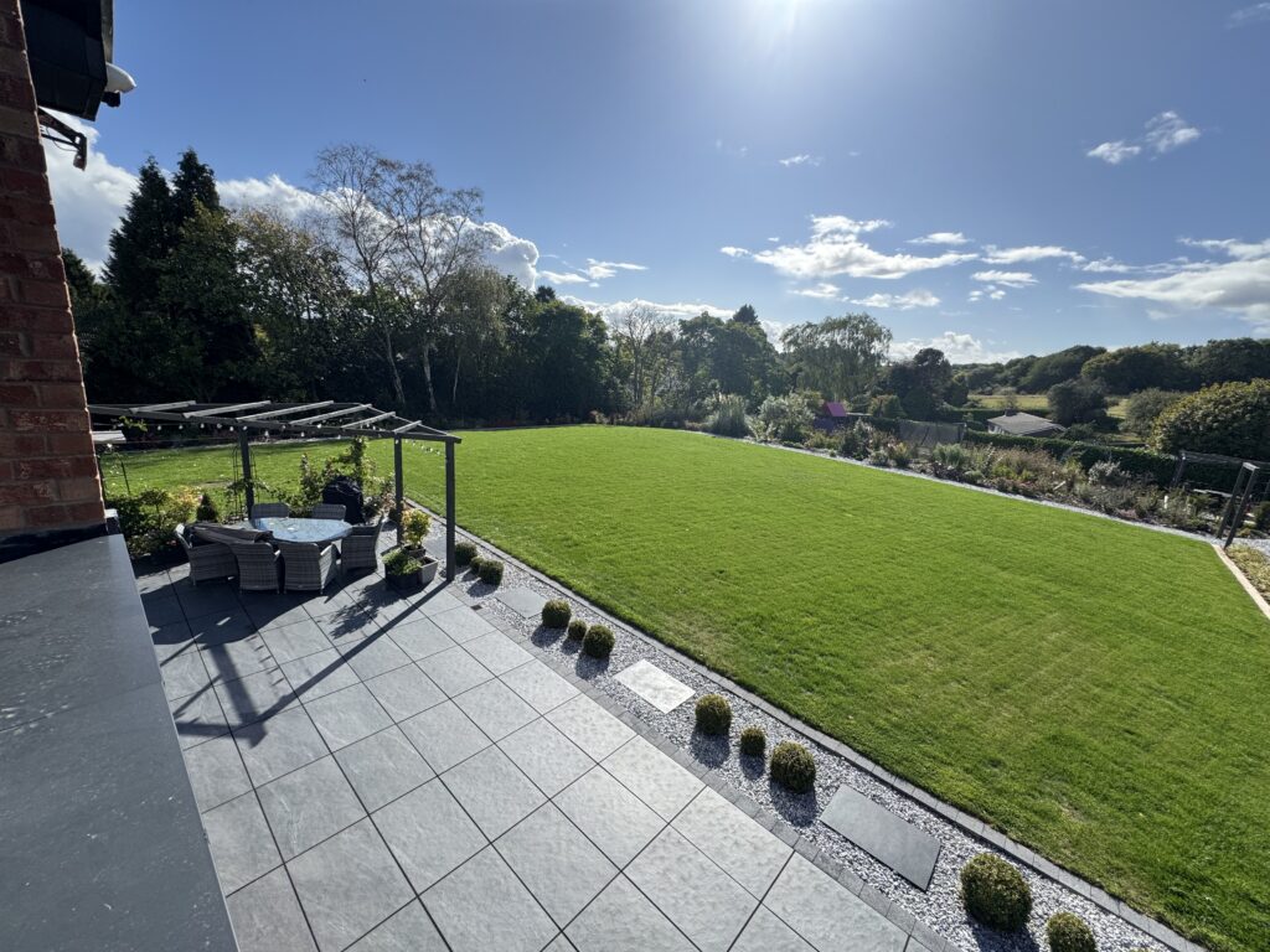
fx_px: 514
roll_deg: -5.3
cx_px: 635
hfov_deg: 102.1
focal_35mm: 14
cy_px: 476
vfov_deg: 85.7
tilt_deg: -14.3
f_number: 2.2
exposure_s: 1/1709
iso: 50
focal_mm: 2.22
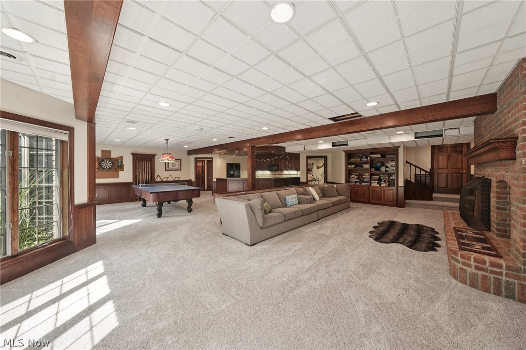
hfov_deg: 112.6
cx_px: 263
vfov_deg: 89.9
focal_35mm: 12
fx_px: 175
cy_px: 175
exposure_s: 1/15
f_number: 8
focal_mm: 12
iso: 400
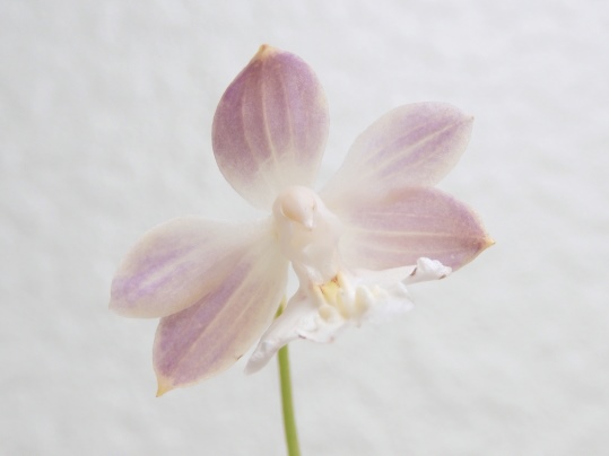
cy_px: 228
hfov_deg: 52.6
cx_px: 304
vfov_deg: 40.7
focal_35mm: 35
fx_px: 616
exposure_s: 1/200
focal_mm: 6.2
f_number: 4
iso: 100
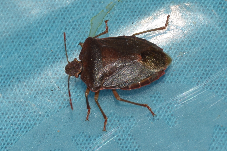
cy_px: 76
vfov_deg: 6.5
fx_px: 1324
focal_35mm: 210
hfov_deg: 9.8
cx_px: 114
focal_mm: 140
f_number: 13
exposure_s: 1/160
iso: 100
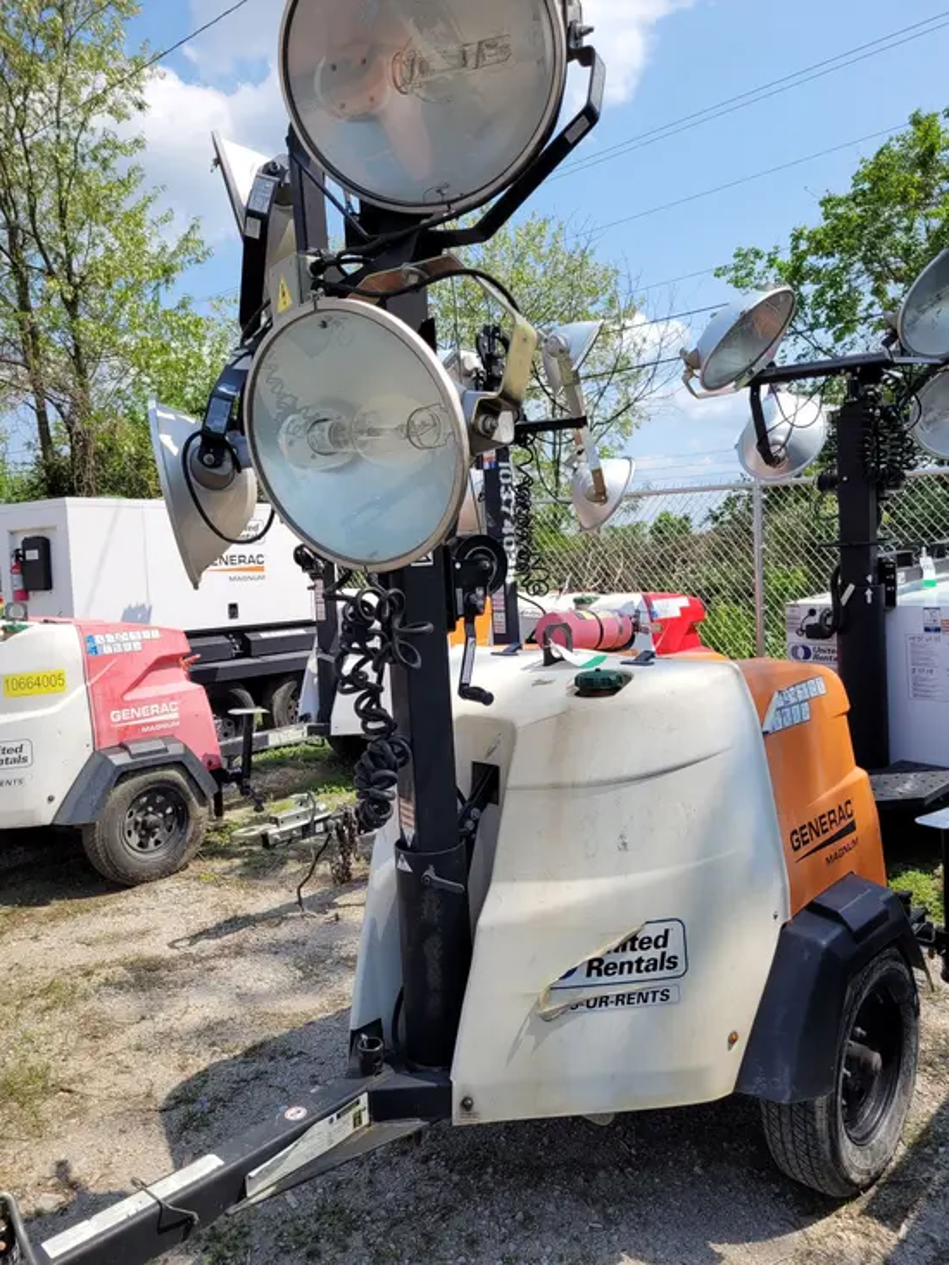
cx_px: 474
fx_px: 950
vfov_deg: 67.3
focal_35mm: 26
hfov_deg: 53.1
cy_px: 632
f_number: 1.8
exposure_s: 1/2094
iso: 40
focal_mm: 5.4
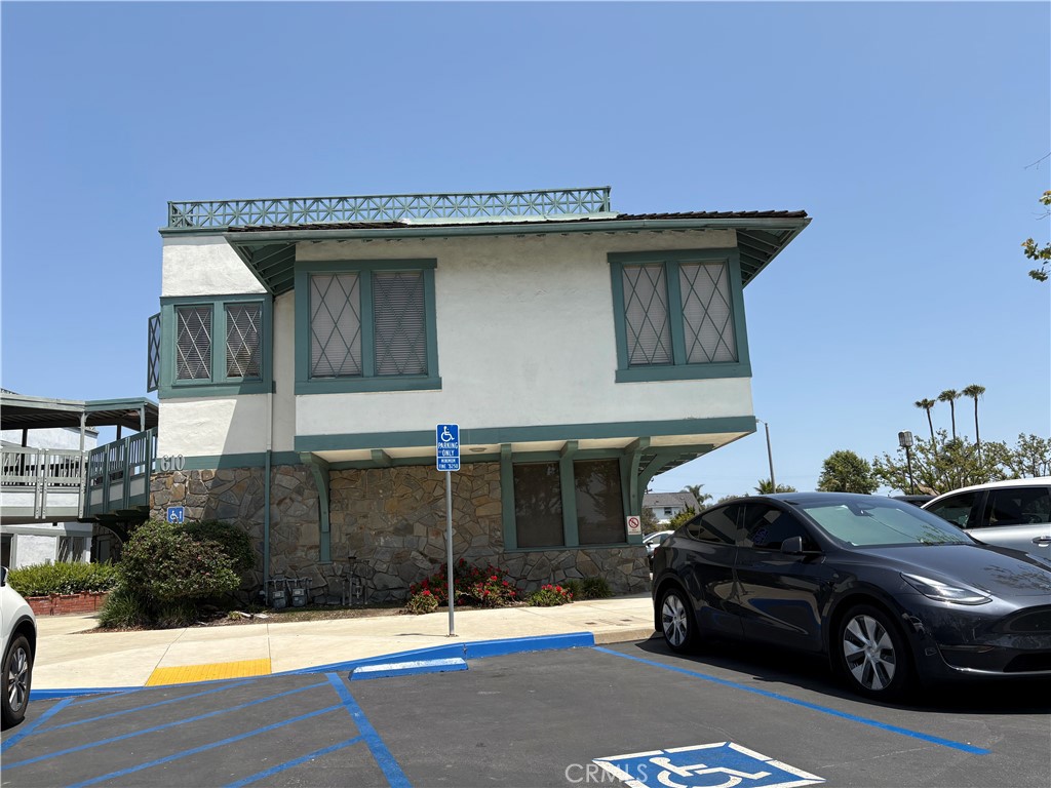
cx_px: 526
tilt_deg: +9.9
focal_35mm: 26
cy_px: 394
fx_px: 789
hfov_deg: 67.3
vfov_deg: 53.1
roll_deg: +3.1
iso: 50
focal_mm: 5.96
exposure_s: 1/3279
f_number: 1.6
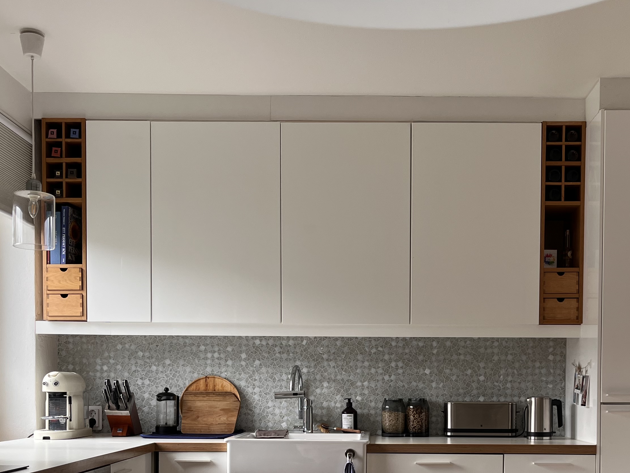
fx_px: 855
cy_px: 411
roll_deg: +0.1
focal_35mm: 47
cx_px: 376
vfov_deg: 29.8
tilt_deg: -2.0
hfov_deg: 40.3
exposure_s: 1/483
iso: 50
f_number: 1.6
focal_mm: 5.1
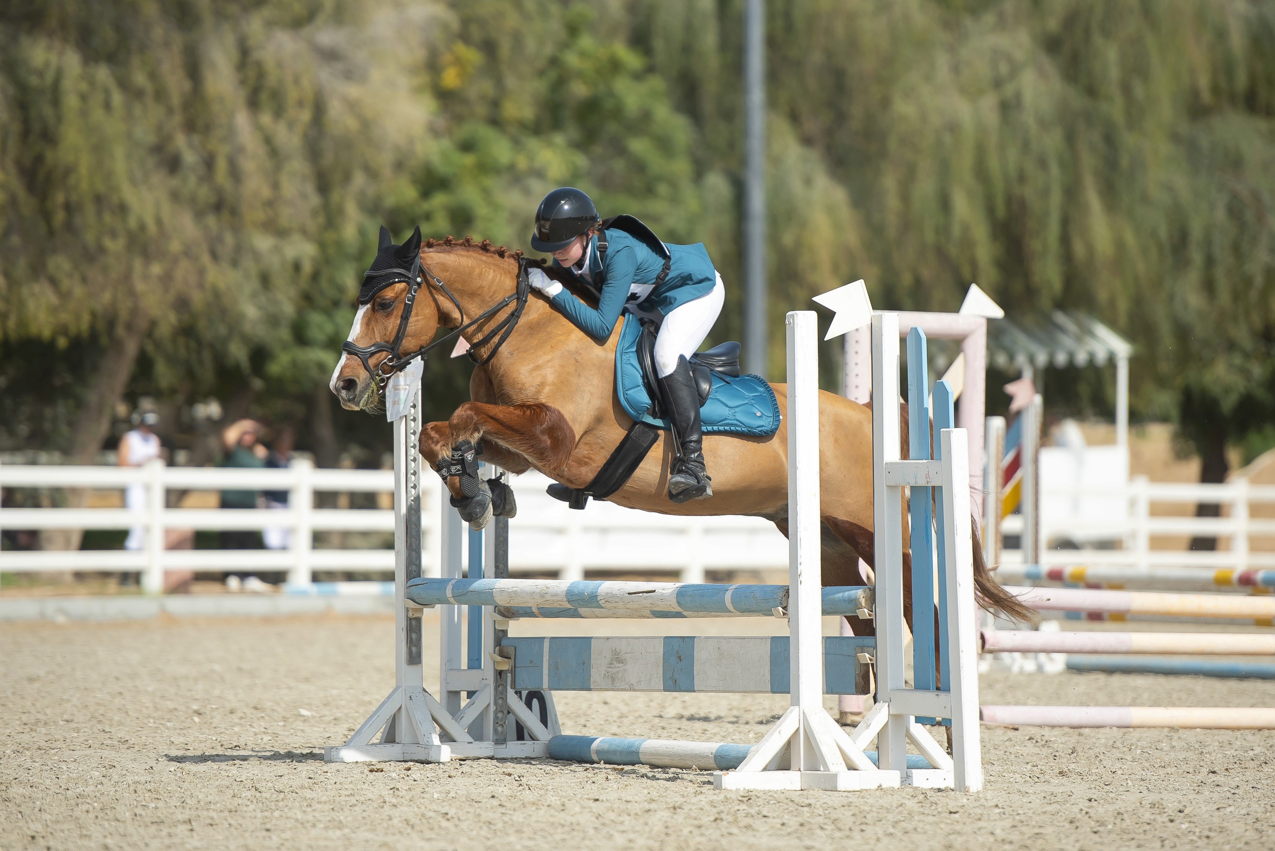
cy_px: 361
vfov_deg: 5.8
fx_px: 8370
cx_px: 653
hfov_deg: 8.7
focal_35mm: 236
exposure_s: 1/2500
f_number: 2.8
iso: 160
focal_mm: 200
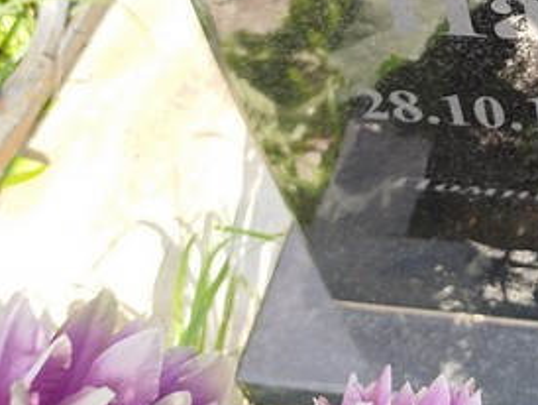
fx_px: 1089
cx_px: 626
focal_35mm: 70
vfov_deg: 19.4
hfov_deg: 25.3
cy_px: -118
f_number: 1.7
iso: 50
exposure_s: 1/194
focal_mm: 5.31
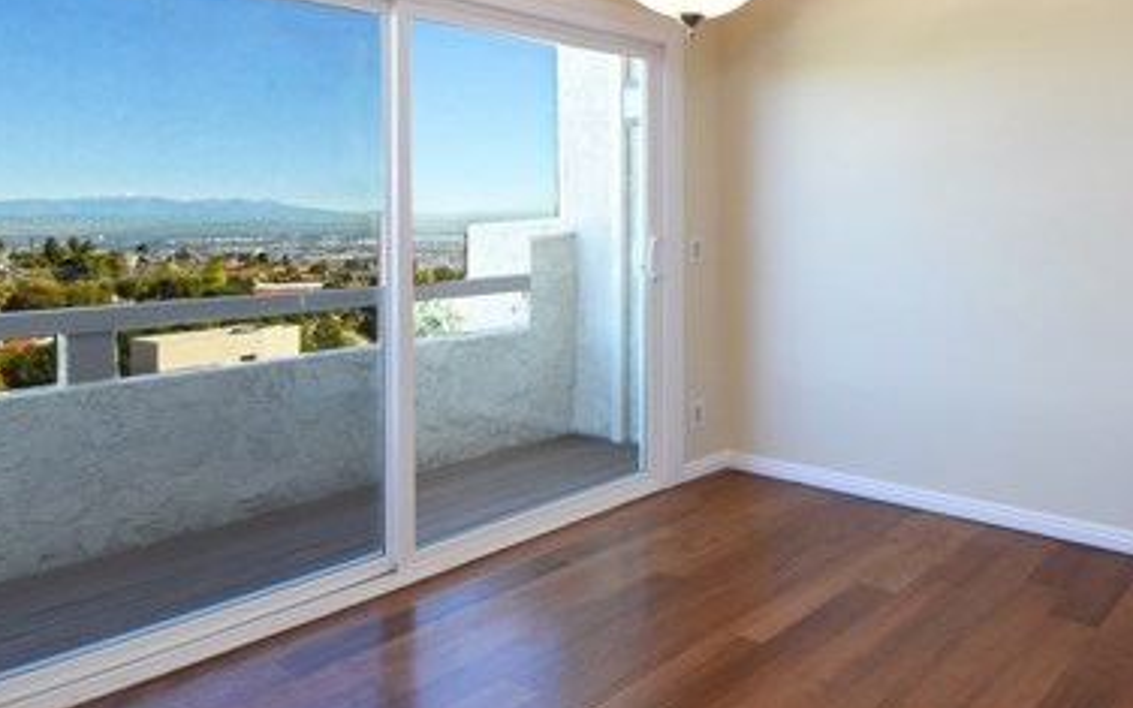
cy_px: 208
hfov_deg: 67.4
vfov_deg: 46.4
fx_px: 803
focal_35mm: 26
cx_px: 802
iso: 800
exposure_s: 1/100
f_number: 8
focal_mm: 10
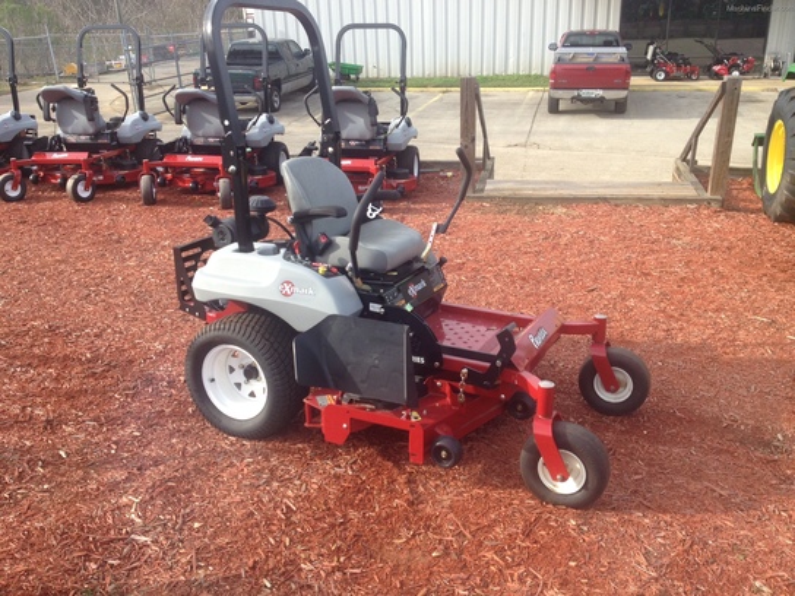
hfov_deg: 52.6
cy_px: 298
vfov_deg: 40.7
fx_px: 804
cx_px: 398
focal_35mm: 35
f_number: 2.4
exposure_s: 1/480
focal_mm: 4.28
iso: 50
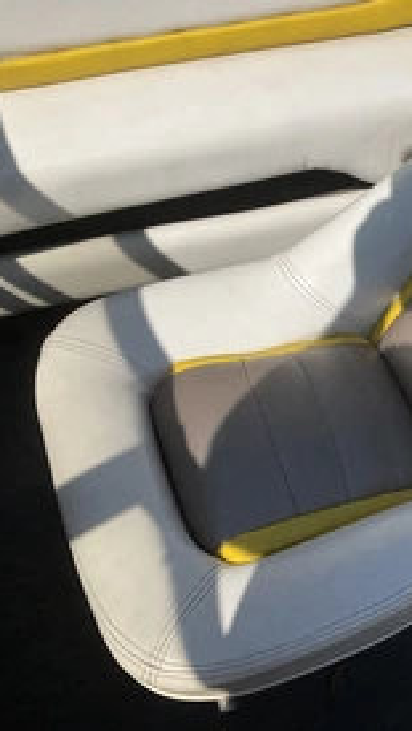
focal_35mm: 46
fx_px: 892
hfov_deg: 24.7
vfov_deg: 44.5
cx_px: 420
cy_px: 335
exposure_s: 1/3788
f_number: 1.8
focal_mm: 3
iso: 25
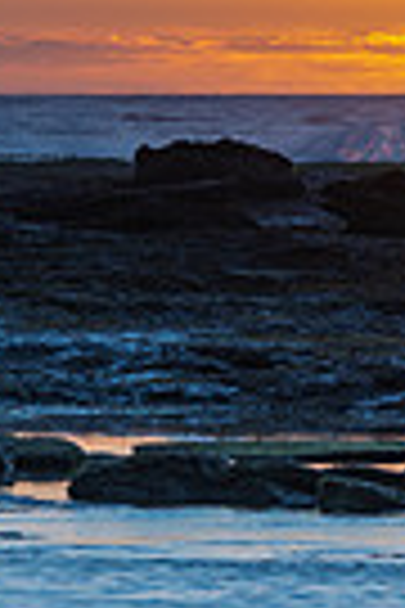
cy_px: -145
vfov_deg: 3.9
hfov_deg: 2.6
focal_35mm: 532
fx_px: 8977
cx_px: 628
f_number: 8
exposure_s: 1/2.5
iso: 31
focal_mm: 120
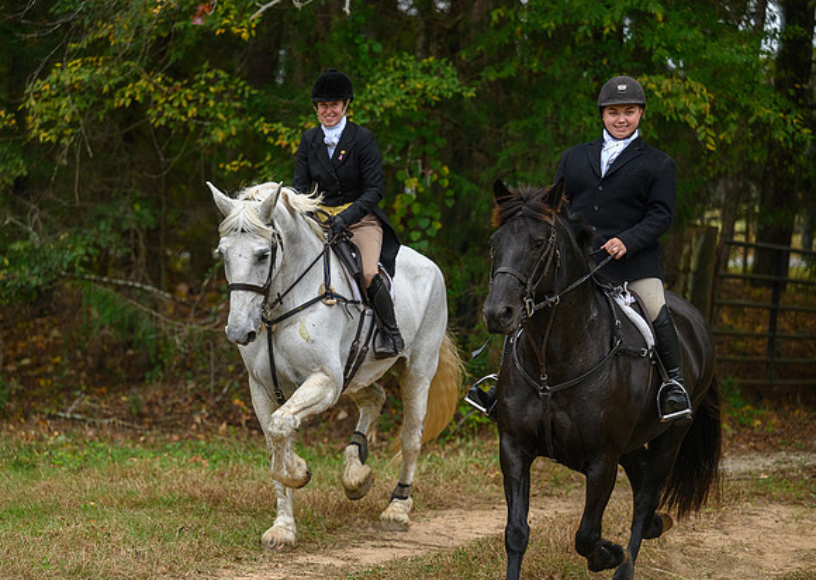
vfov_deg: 10.5
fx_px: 3169
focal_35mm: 137
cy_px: 287
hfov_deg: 14.7
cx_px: 377
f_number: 3.2
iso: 1250
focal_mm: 130
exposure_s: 1/1000
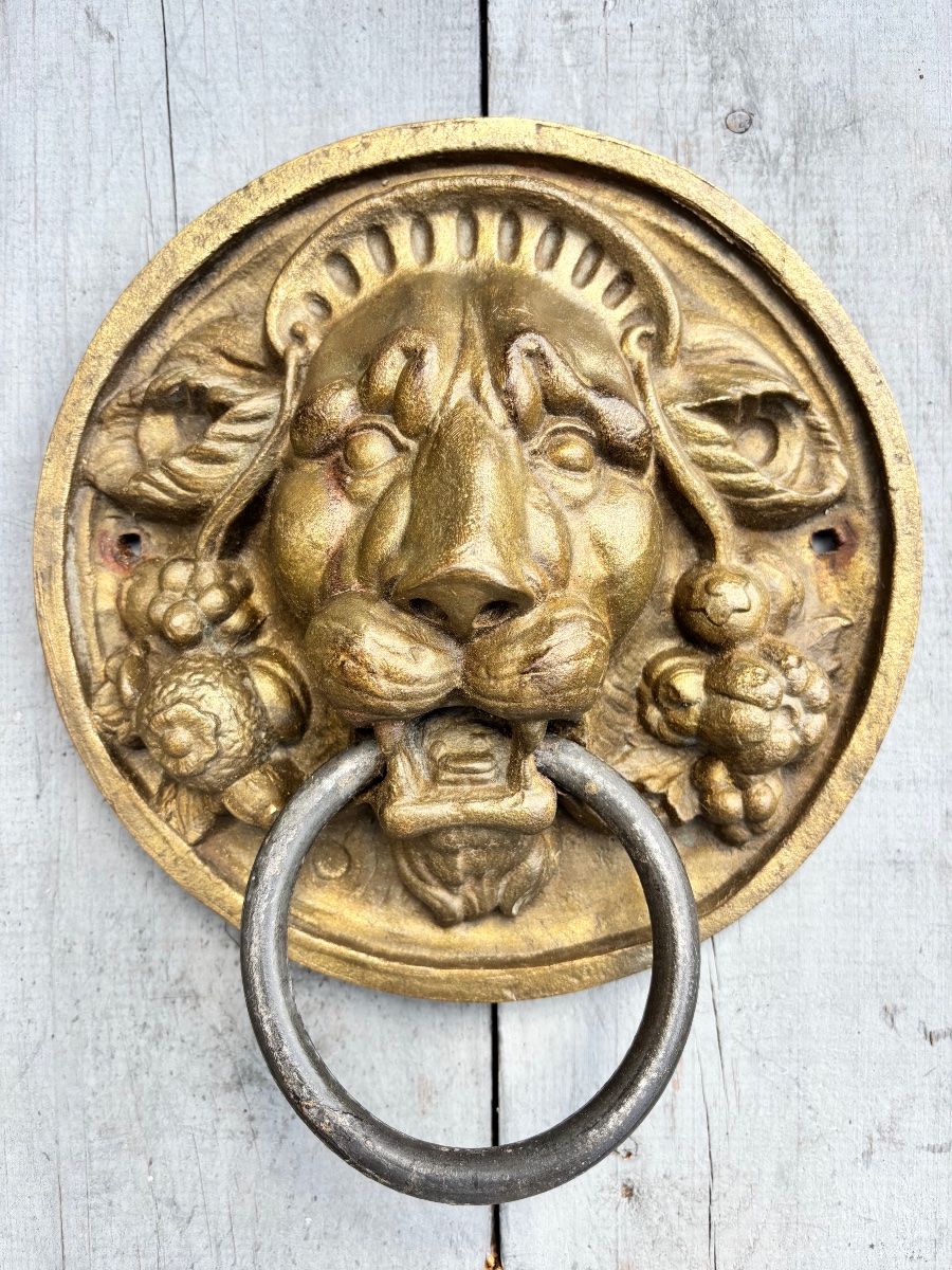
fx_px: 953
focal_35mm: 26
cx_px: 476
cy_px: 635
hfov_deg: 53.1
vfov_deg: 67.3
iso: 50
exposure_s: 1/382
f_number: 1.6
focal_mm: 5.96
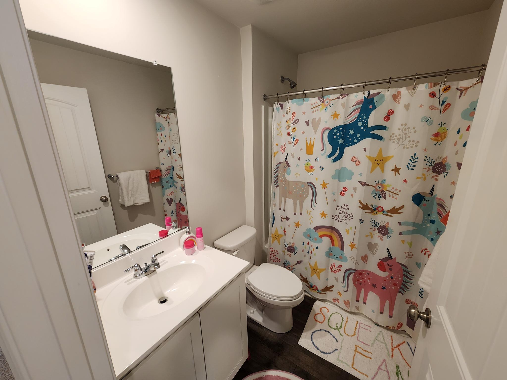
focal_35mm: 13
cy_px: 190
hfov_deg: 106.2
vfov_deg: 89.9
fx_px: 190
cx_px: 254
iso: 200
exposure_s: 1/60
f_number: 2.2
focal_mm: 2.2
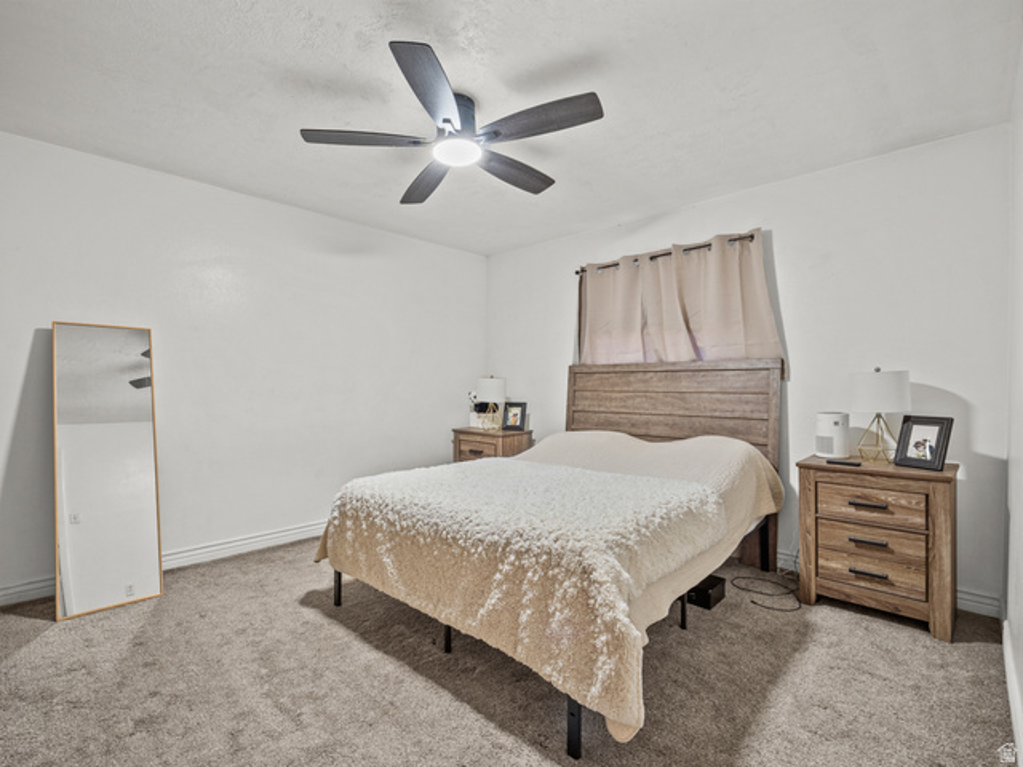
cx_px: 512
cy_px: 384
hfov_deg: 94.5
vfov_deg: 78.1
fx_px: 473
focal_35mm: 16
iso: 200
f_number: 5.6
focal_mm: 8
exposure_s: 1/1.25
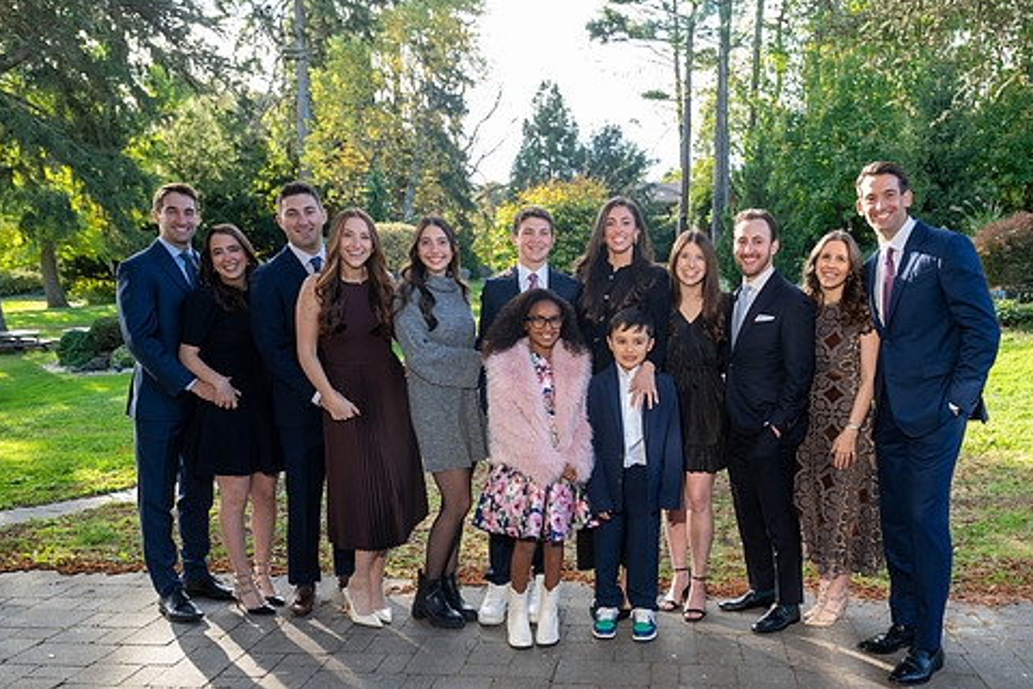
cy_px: 397
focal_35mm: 29
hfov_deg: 63.3
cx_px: 596
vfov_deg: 44.8
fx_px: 832
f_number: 4
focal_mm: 24
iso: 500
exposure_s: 1/200
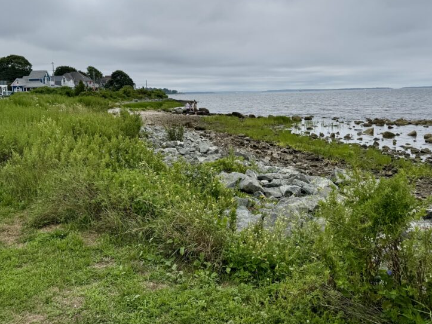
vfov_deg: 41.4
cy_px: 117
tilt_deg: -3.8
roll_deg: +1.2
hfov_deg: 53.9
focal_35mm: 34
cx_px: 200
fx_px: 424
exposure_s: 1/7937
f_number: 1.78
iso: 80
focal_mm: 6.76
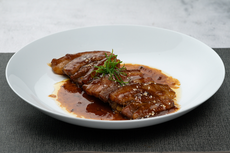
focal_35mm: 105
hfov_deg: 19.5
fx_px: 671
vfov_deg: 13.0
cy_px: 76
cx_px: 115
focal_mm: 105
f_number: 10
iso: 500
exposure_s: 1/160
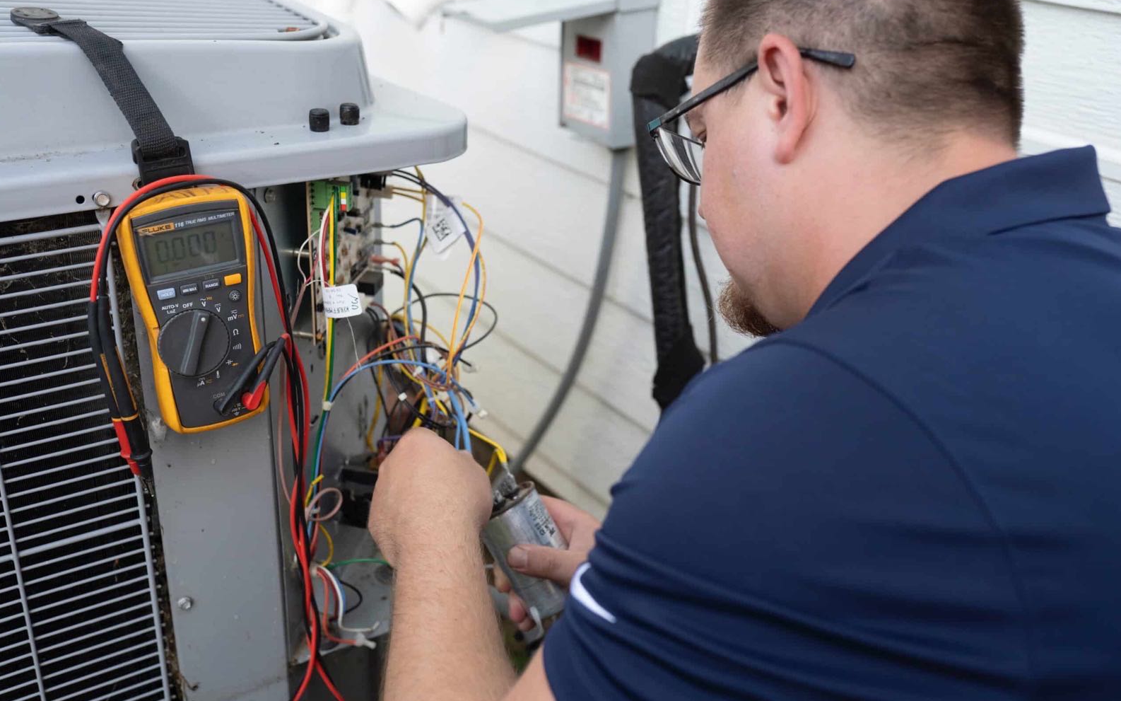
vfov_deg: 35.3
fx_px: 1100
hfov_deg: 54.0
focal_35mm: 36
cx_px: 560
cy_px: 355
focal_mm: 35
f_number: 3.5
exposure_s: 1/640
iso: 1000
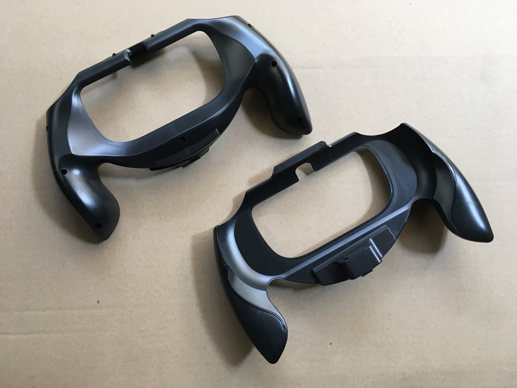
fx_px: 433
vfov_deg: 48.2
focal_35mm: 29
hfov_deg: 61.7
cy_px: 194
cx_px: 258
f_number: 2.2
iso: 50
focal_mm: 4.15
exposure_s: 1/30
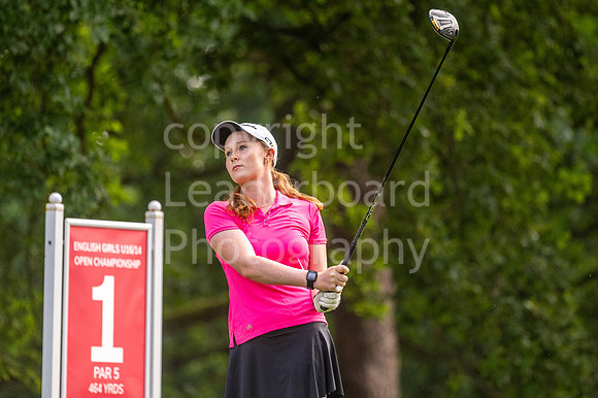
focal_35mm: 450
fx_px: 7470
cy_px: 199
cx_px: 299
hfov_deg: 4.6
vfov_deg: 3.1
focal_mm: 300
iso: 640
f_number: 4
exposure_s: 1/800
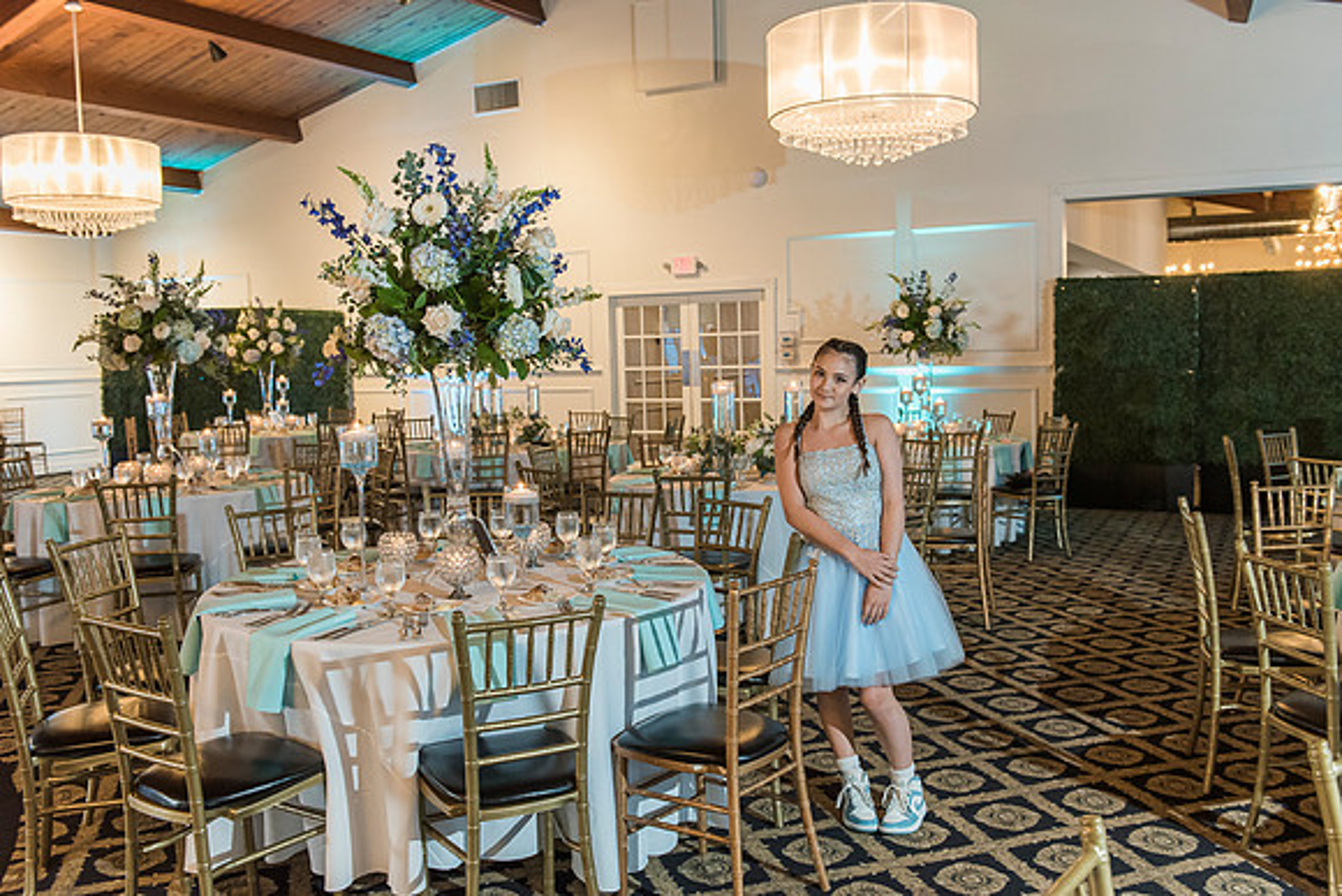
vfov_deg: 39.9
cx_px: 693
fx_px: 1233
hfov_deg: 57.1
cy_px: 463
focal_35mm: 33
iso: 2000
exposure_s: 1/60
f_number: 4
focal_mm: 32
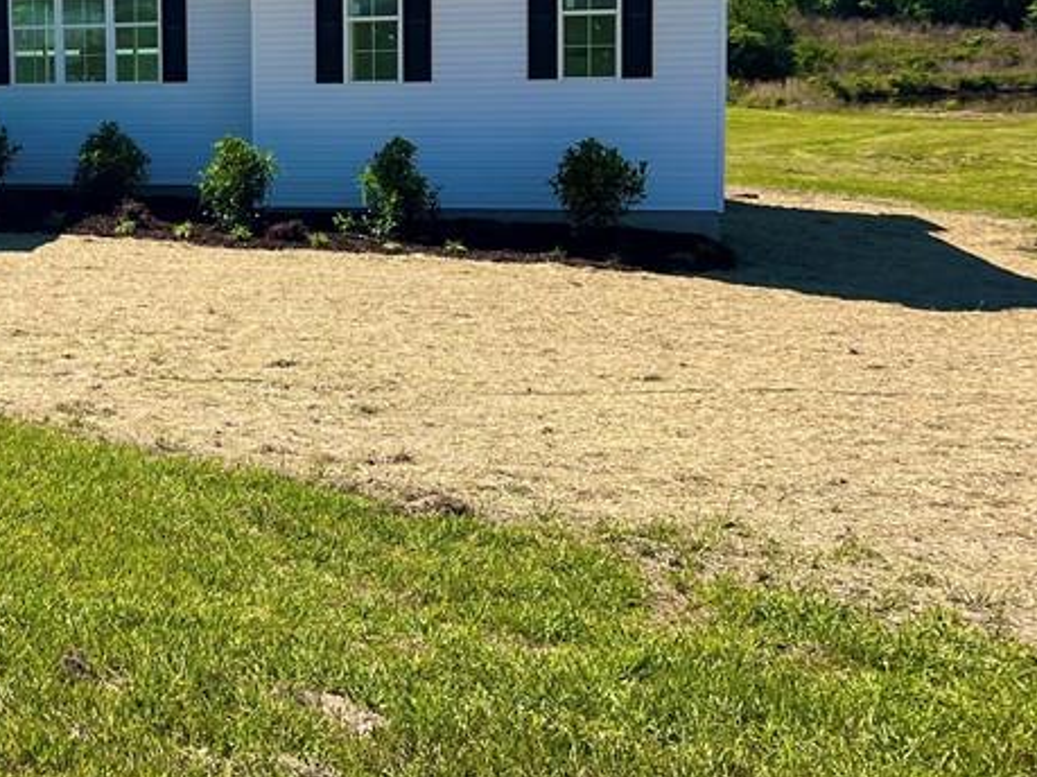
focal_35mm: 58
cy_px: 174
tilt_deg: -3.8
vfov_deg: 24.9
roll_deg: +2.7
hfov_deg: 30.6
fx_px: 1737
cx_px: -29
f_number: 1.5
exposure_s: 1/4831
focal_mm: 5.7
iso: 50
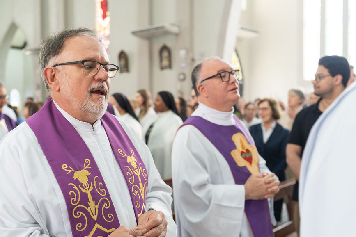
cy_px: 122
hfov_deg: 46.3
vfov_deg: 31.9
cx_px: 156
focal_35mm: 42
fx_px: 415
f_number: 2.8
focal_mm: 35
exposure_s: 1/160
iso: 800
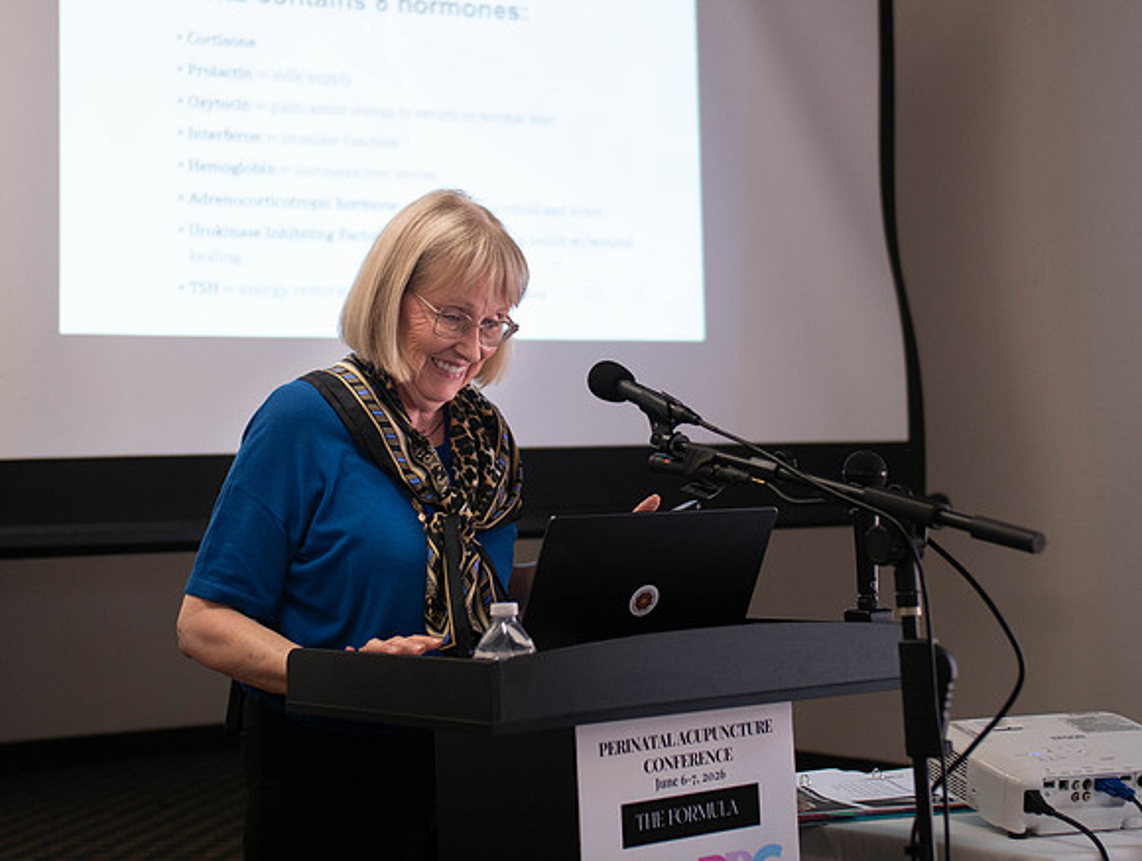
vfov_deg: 20.6
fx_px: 2351
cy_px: 262
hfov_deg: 27.3
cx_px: 566
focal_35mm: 71
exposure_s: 1/160
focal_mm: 25
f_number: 1.4
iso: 200
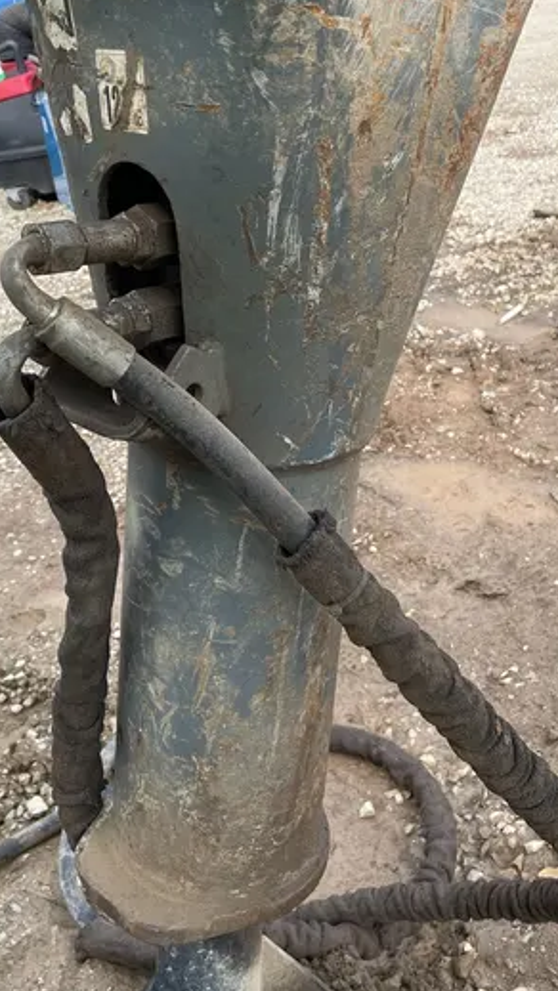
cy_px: 423
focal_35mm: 40
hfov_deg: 29.7
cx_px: 271
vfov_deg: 50.3
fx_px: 1052
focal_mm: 4.2
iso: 50
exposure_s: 1/1618
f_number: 1.6
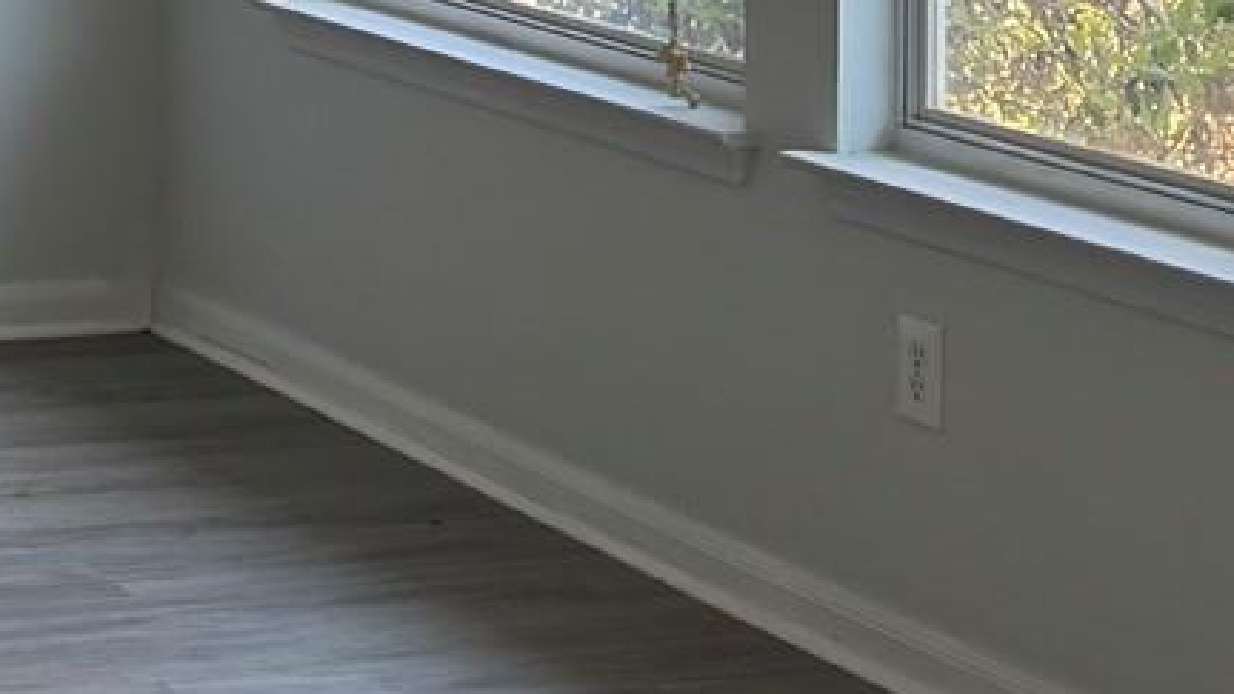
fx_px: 4057
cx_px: -534
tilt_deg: -2.3
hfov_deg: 16.0
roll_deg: -0.2
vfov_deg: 9.4
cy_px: -488
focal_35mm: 124
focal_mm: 6.76
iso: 80
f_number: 1.78
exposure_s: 1/121
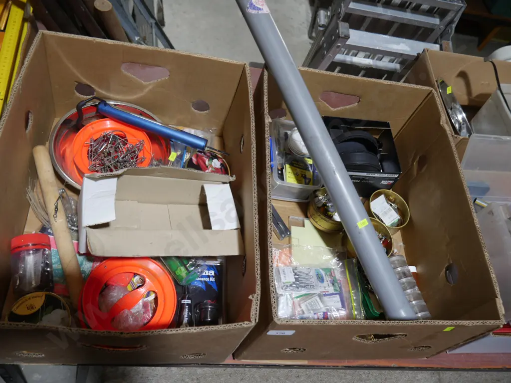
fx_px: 443
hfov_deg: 60.0
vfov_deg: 46.8
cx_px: 256
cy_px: 192
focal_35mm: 30
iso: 200
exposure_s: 1/60
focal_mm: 15
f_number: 3.6
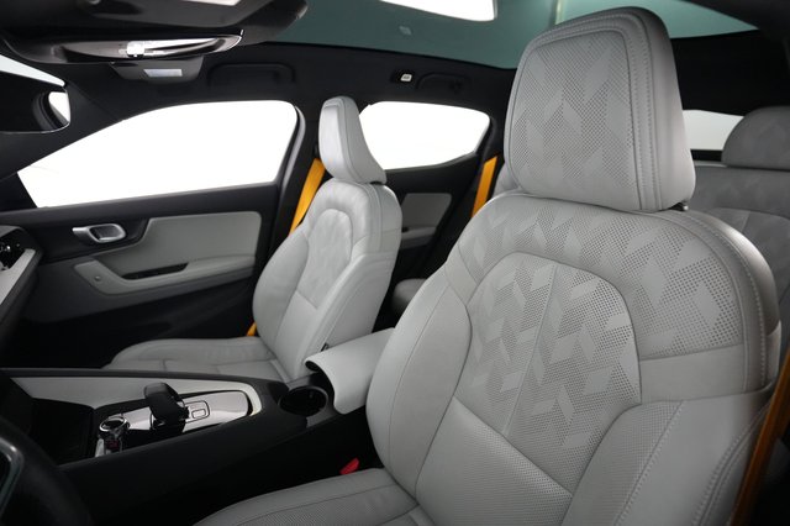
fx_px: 373
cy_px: 263
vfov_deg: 70.4
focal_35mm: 17
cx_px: 395
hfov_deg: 93.3
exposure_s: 1/100
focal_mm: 17
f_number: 2.8
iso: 8000
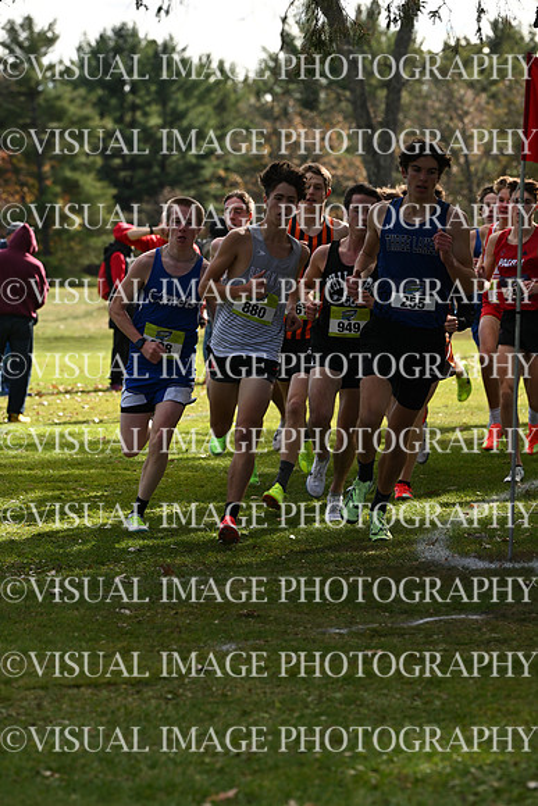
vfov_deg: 13.7
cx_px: 269
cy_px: 403
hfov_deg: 9.2
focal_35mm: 150
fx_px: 3360
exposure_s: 1/400
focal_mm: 150
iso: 125
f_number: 5.6
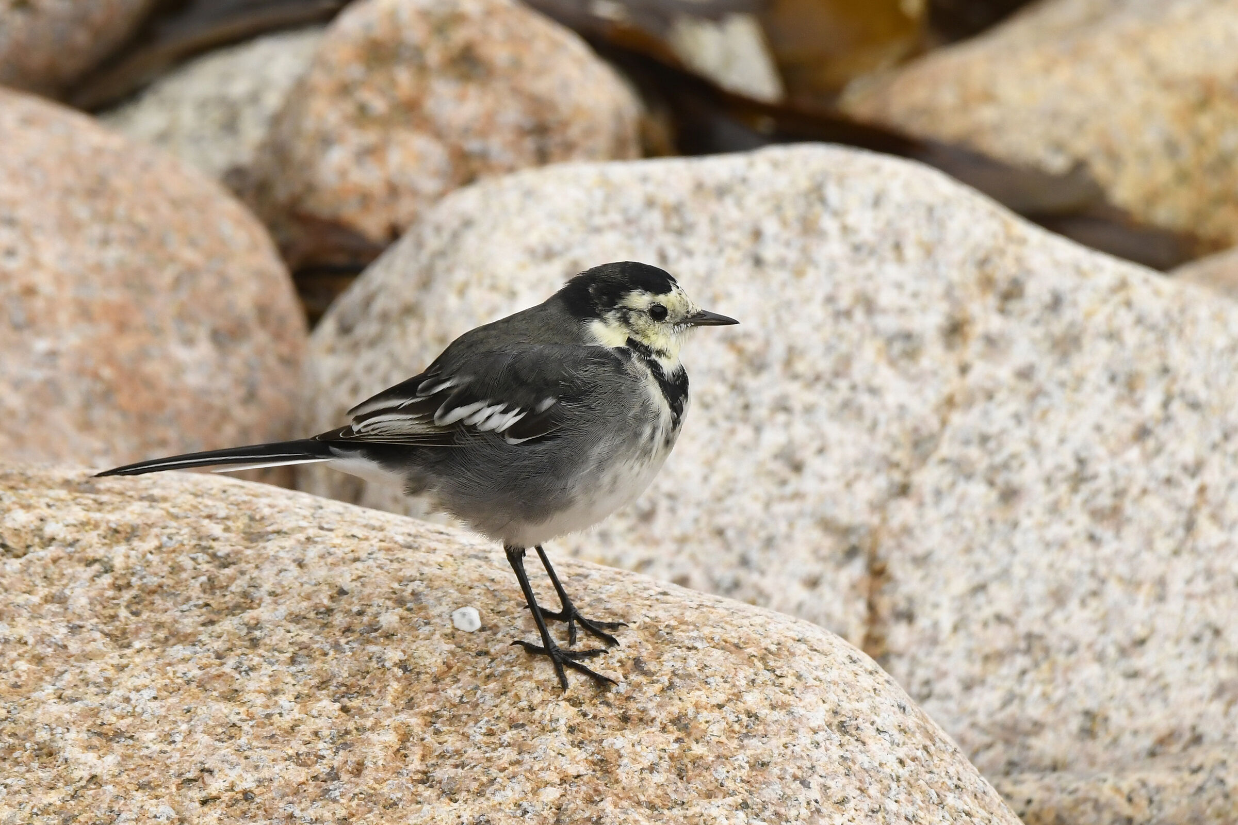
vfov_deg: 2.3
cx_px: 619
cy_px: 412
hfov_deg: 3.4
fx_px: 20632
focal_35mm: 600
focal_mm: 600
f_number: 8
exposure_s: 1/500
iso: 640
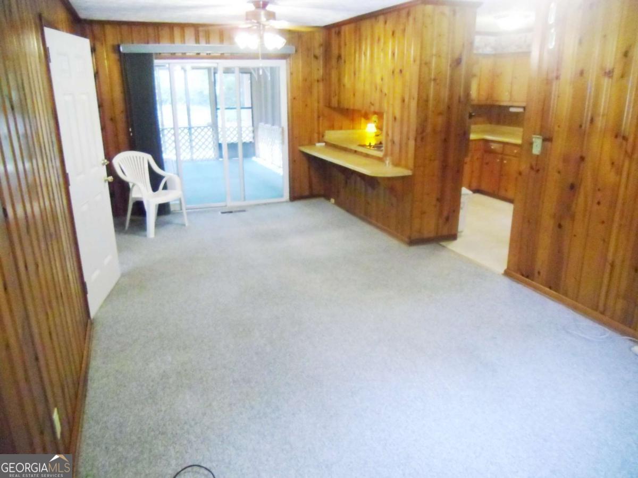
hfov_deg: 65.3
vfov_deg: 51.4
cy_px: 239
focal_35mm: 27
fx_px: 498
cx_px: 319
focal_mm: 4.9
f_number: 3.2
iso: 800
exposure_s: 1/30
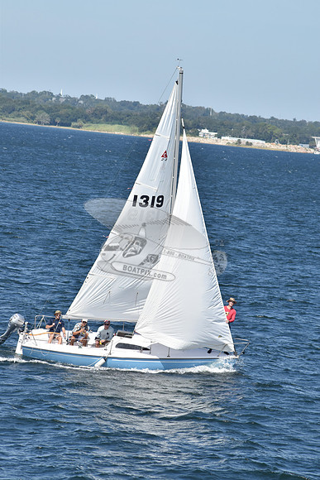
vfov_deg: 7.0
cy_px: 240
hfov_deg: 4.7
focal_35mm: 292
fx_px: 3897
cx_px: 160
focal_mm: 195
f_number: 11
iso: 400
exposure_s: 1/1000
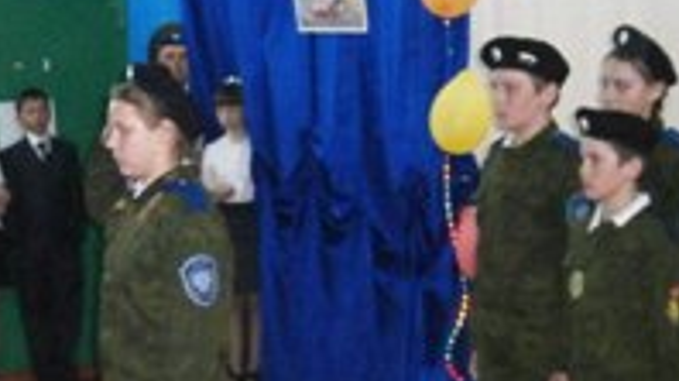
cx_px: 202
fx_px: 2087
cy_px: 419
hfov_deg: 18.4
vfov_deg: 10.3
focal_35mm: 116
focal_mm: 8.3
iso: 800
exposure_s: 1/40
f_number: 3.4
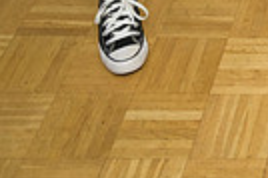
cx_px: 560
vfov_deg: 12.0
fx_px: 773
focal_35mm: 104
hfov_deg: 15.2
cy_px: -147
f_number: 3.2
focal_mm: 24
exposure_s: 1/125
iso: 800
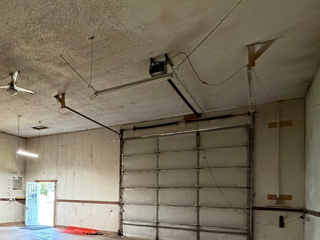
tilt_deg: +1.9
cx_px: 8
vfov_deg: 44.8
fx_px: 277
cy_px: 188
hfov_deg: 50.1
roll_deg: -1.3
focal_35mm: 30
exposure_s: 1/60
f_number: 2.2
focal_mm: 2.22
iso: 640
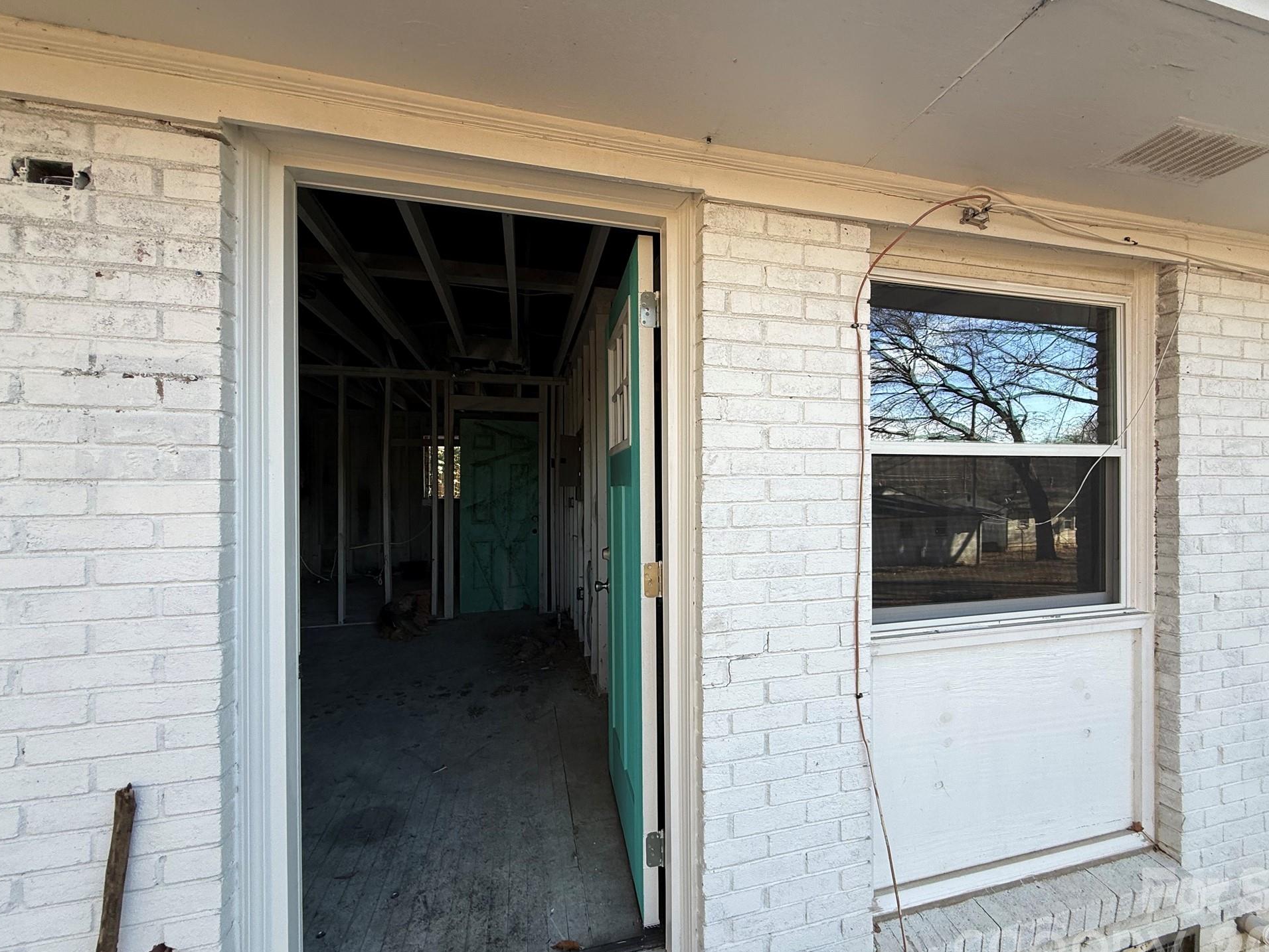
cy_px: 488
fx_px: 550
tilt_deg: +1.4
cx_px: 674
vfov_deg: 81.7
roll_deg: +0.3
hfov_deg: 98.0
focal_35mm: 15
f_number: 2.2
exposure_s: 1/220
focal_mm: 2.22
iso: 50
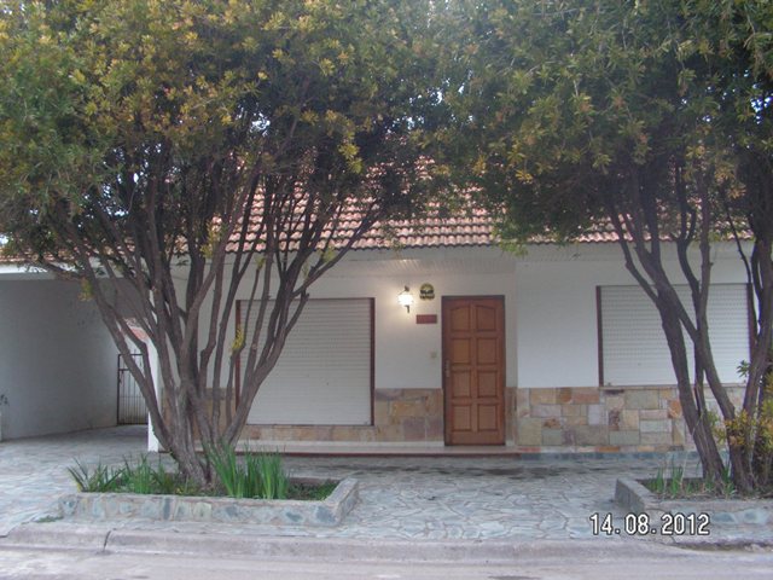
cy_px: 290
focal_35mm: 36
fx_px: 804
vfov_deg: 39.7
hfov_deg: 51.4
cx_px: 386
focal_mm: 6
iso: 160
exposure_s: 1/40
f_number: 3.2
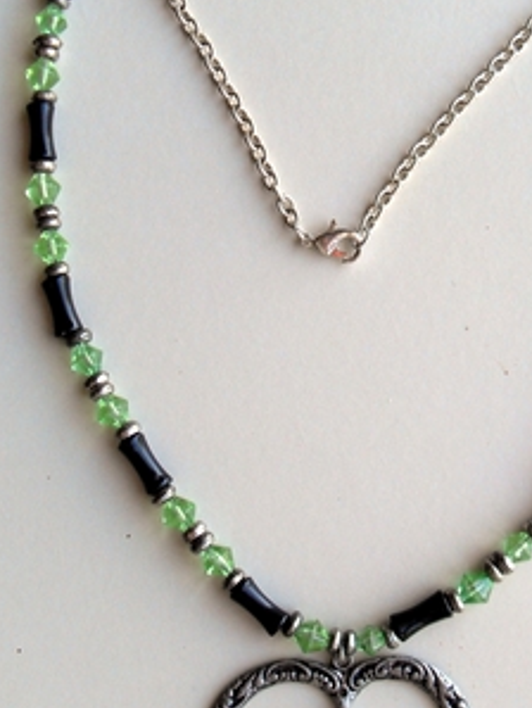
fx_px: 1166
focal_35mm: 57
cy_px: 356
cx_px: 384
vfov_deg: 33.8
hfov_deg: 25.5
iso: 100
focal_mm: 6.3
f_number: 2.8
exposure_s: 1/90
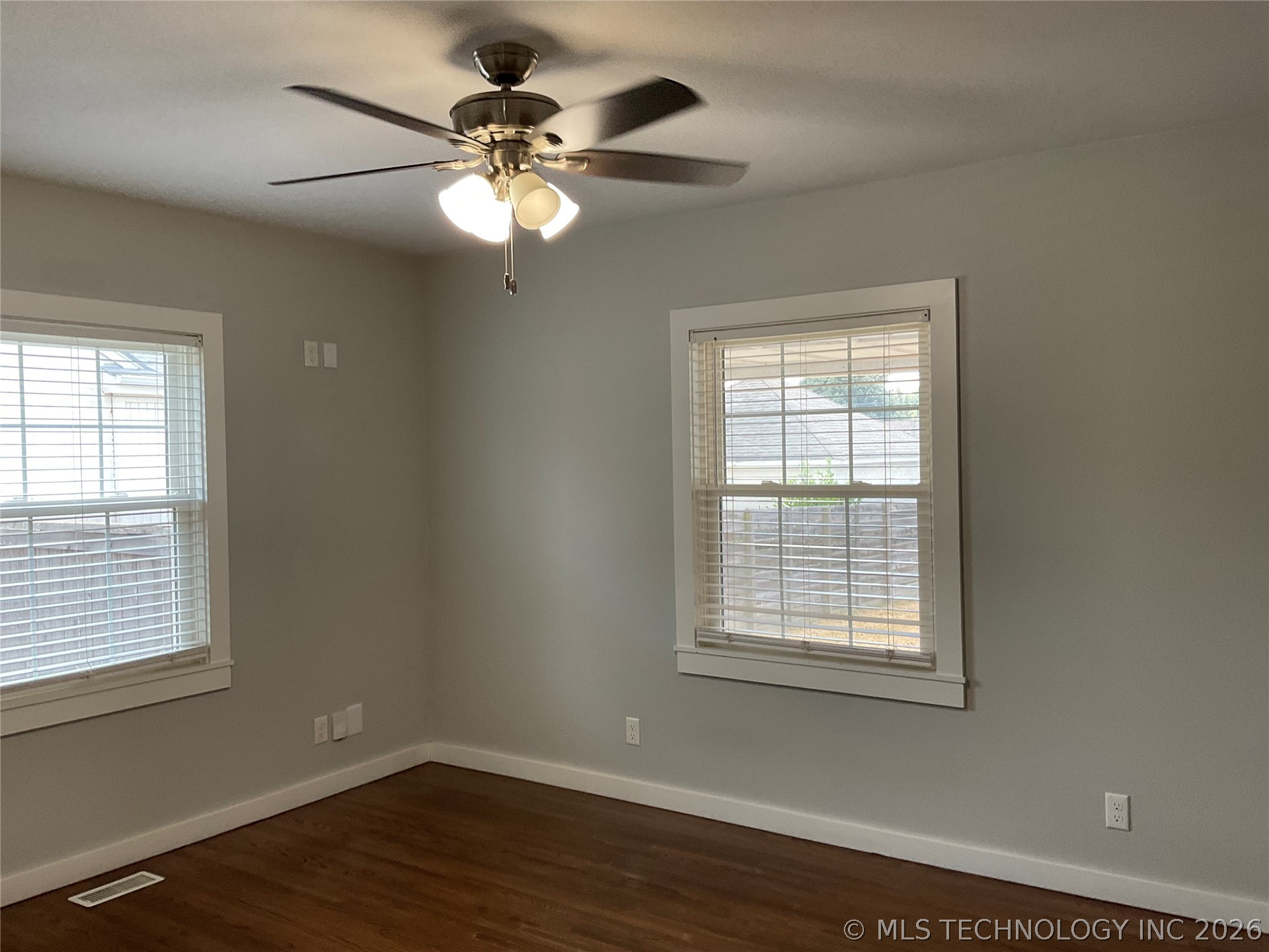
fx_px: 1063
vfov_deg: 48.2
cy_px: 476
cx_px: 634
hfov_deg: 61.7
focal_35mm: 29
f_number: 1.8
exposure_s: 1/60
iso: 40
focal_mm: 3
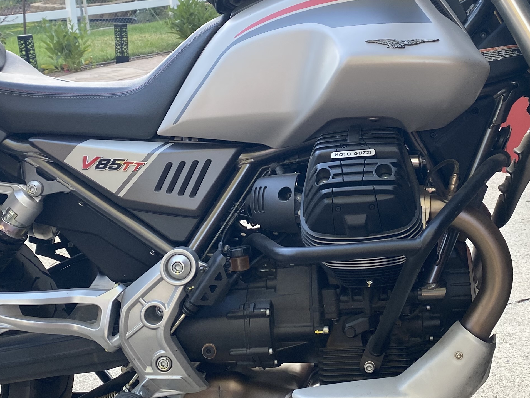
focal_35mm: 55
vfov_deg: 26.4
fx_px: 842
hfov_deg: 34.8
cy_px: 128
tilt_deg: -13.1
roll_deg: +3.3
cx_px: 322
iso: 80
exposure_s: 1/122
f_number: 1.8
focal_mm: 4.25
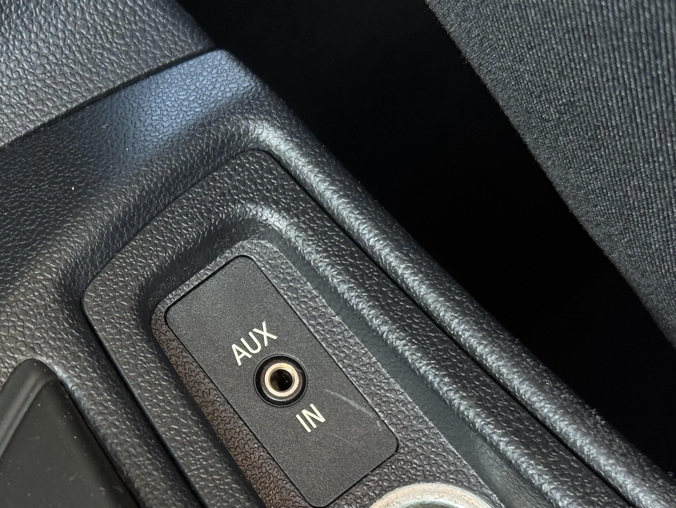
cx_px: 166
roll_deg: +29.3
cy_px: 401
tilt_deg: -44.8
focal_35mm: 86
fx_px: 1680
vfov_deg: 17.0
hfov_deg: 22.5
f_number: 1.78
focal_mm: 6.76
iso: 125
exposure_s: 1/60
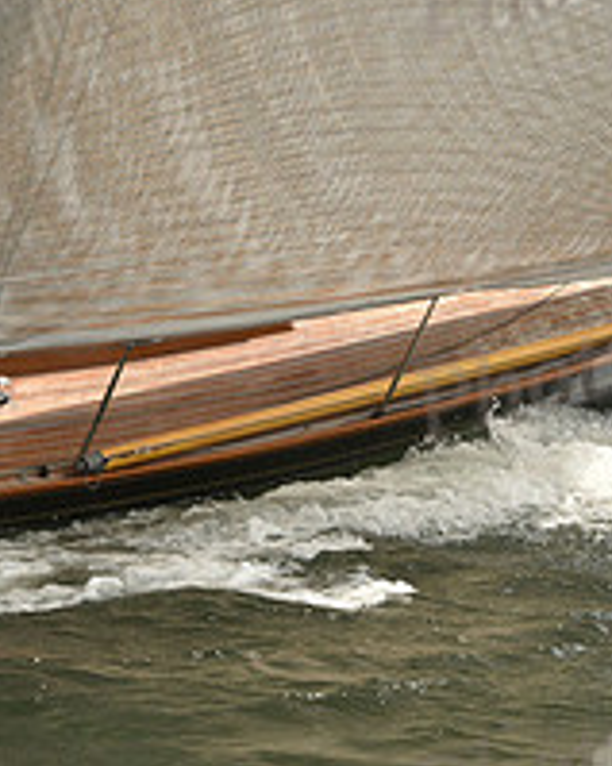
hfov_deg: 8.0
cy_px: 198
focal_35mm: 192
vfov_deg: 10.0
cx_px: 219
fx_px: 4350
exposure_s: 1/1600
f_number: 8
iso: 400
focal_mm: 70
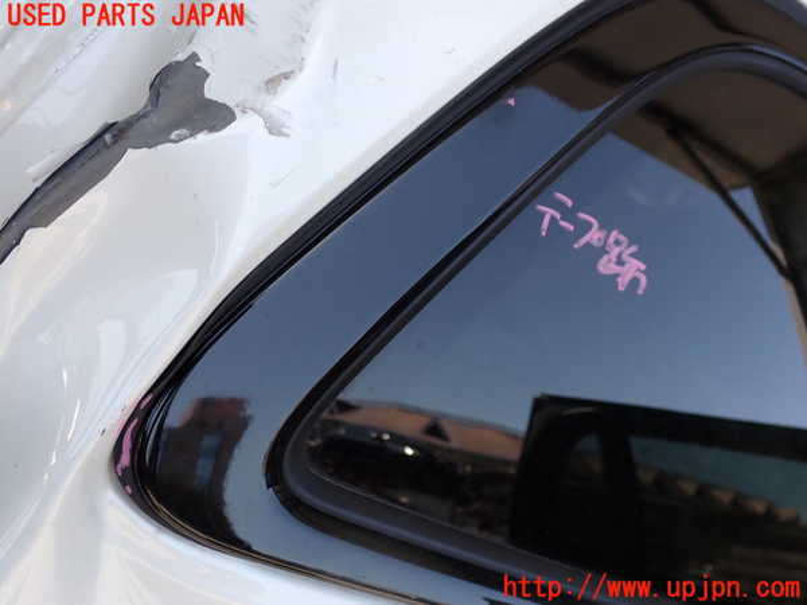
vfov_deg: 46.8
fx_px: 699
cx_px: 404
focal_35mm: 30
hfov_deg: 60.0
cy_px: 302
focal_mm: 5.4
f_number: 3.2
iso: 100
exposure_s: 1/320
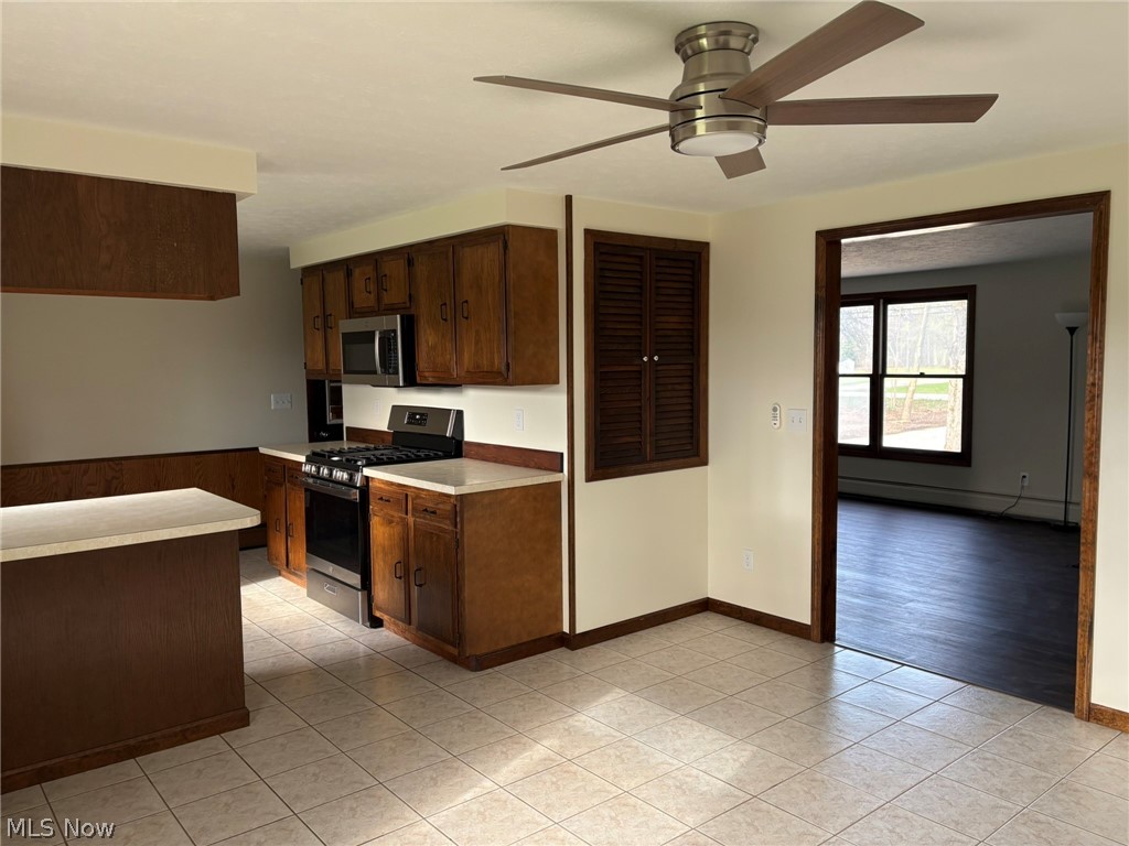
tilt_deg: -5.5
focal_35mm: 26
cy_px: 423
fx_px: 848
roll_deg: +1.5
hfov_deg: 67.3
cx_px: 564
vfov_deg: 53.1
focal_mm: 5.96
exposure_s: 1/121
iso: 125
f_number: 1.6
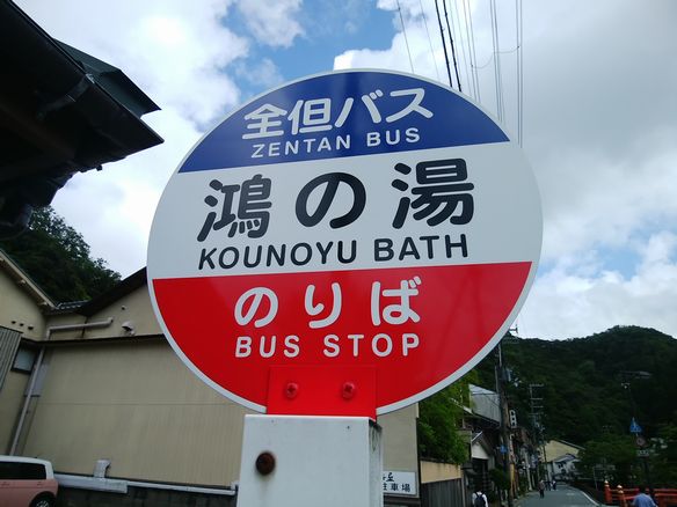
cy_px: 254
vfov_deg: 61.1
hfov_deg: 76.4
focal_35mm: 22
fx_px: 430
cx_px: 338
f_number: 2
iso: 32
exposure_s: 1/1333
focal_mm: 3
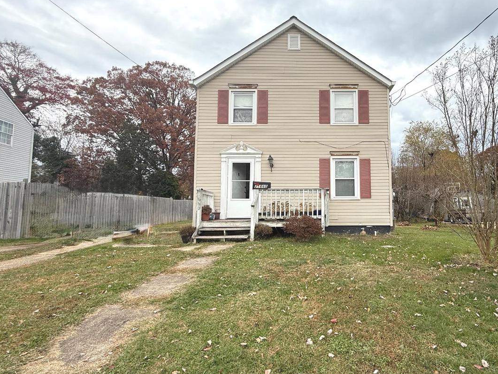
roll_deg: +0.7
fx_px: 273
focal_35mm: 19
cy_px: 189
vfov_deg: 68.7
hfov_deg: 82.6
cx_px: 319
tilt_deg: +5.1
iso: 50
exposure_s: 1/664
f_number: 2.2
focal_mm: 2.22
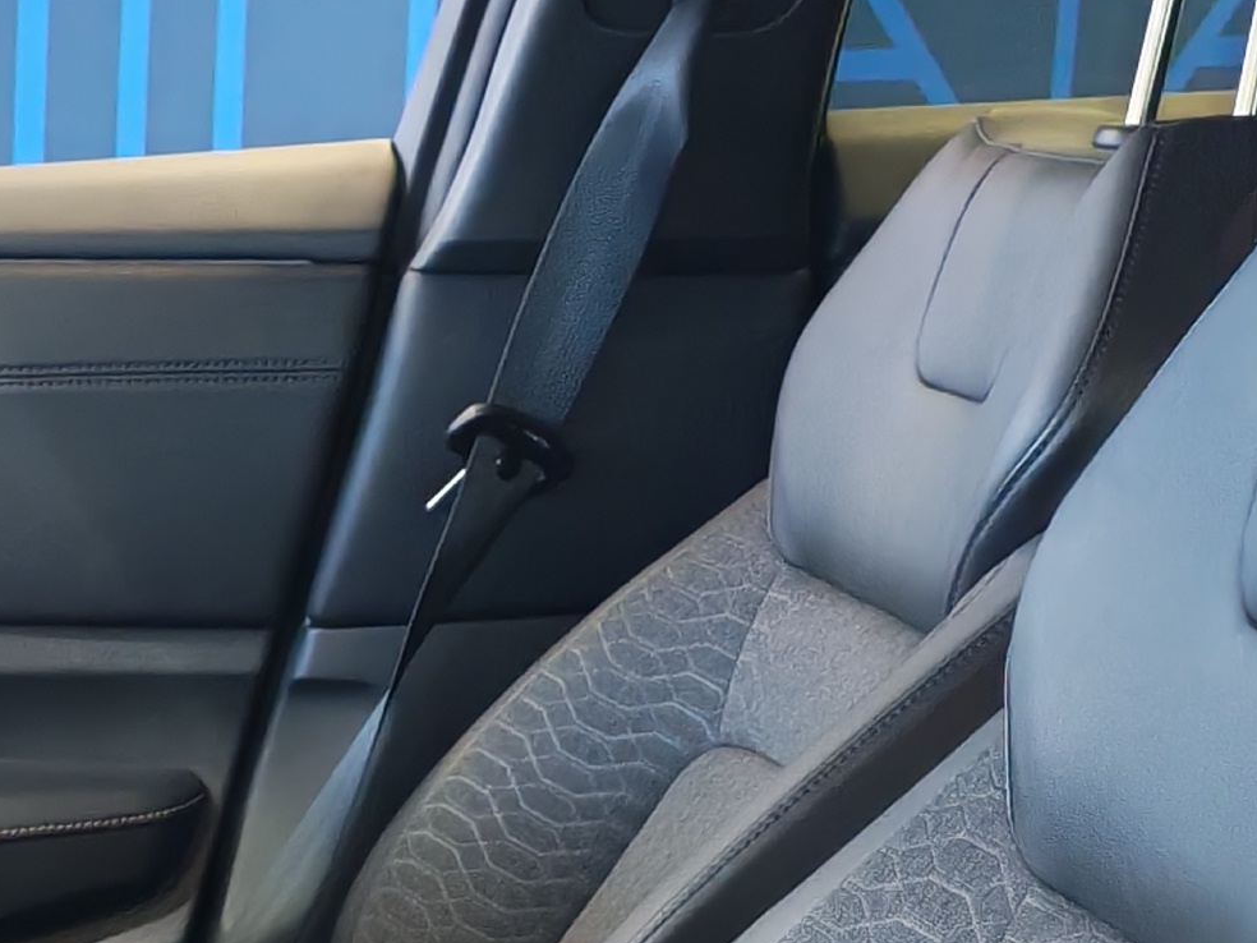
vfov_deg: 11.1
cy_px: 1338
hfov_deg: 14.5
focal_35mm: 129
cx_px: -497
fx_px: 4684
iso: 981
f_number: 1.9
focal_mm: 6.12
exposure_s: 1/100
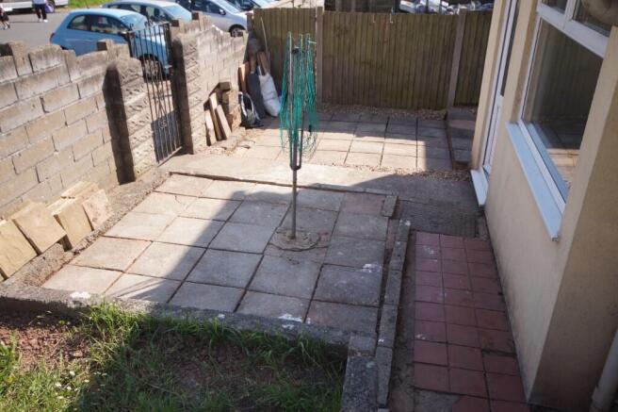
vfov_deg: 43.6
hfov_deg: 61.9
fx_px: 515
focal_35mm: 30
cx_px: 309
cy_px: 206
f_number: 5.6
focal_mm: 20
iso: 100
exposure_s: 1/160
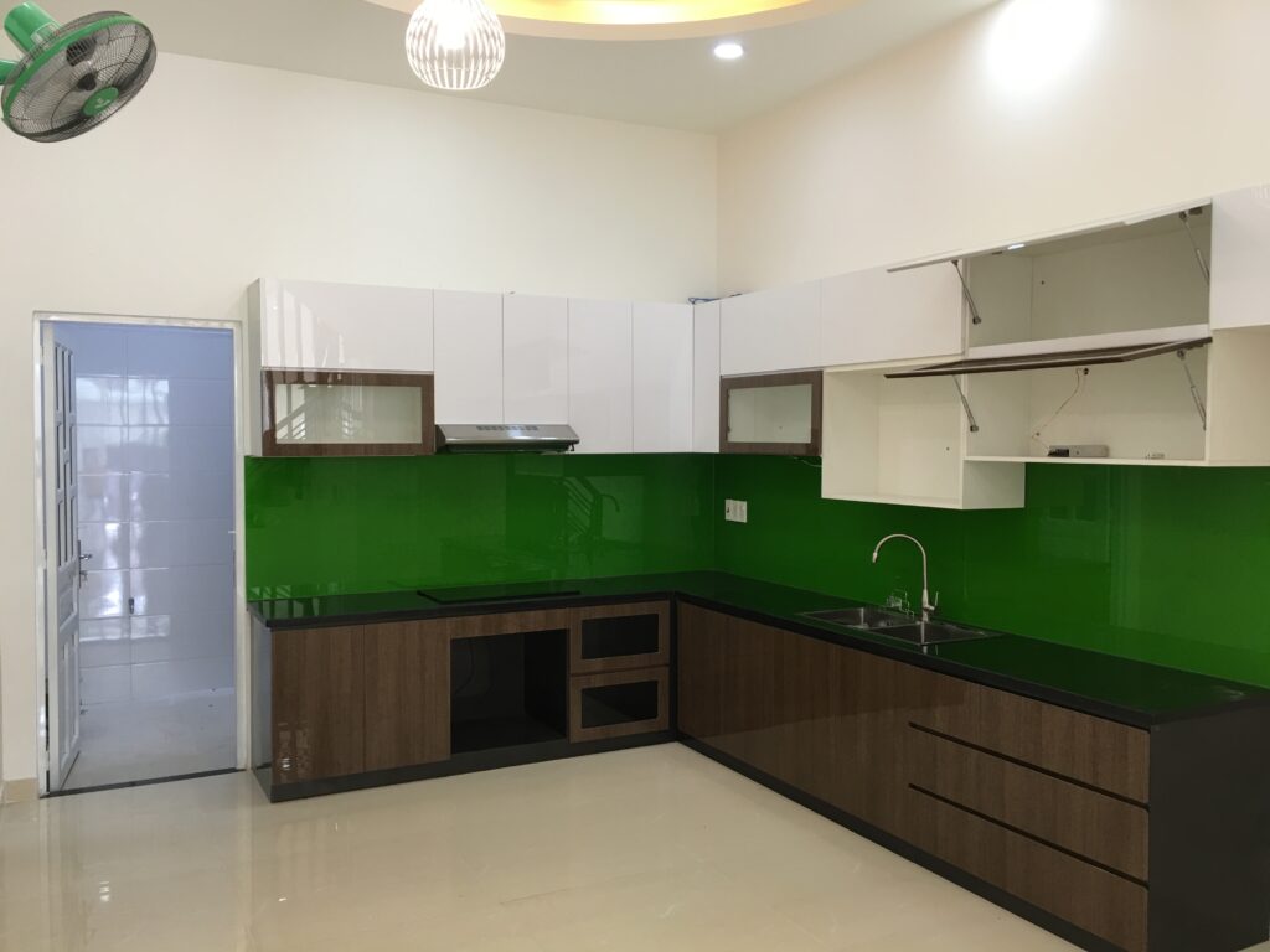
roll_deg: +0.0
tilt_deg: -1.5
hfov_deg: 61.7
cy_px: 476
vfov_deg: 48.2
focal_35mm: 29
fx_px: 1064
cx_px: 635
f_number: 2.2
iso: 40
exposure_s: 1/17
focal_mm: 4.15
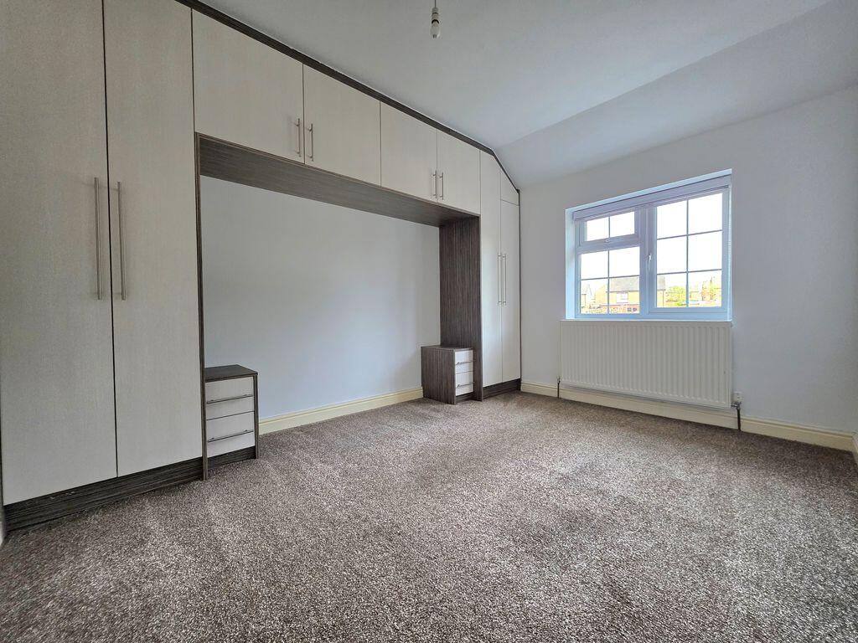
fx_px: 322
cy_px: 322
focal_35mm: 13
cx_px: 429
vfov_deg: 89.9
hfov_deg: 106.2
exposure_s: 1/370
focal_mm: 2.2
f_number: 1.9
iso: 320
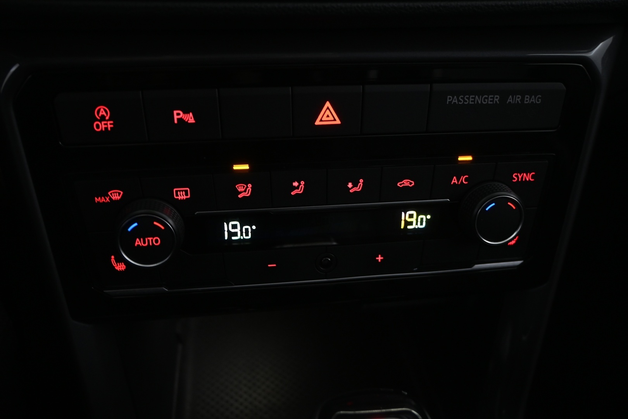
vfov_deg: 40.8
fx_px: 563
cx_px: 314
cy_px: 210
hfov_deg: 58.3
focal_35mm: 32
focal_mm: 21.5
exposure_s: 1/8
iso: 1000
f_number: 4
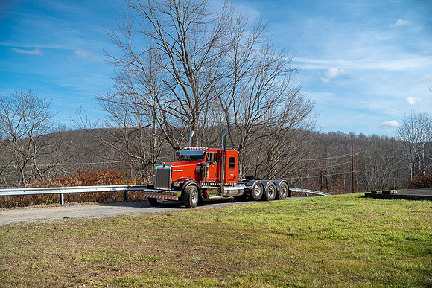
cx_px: 216
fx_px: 480
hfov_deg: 48.4
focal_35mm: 40
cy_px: 144
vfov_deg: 33.4
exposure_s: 1/80
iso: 100
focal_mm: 40
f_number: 2.8
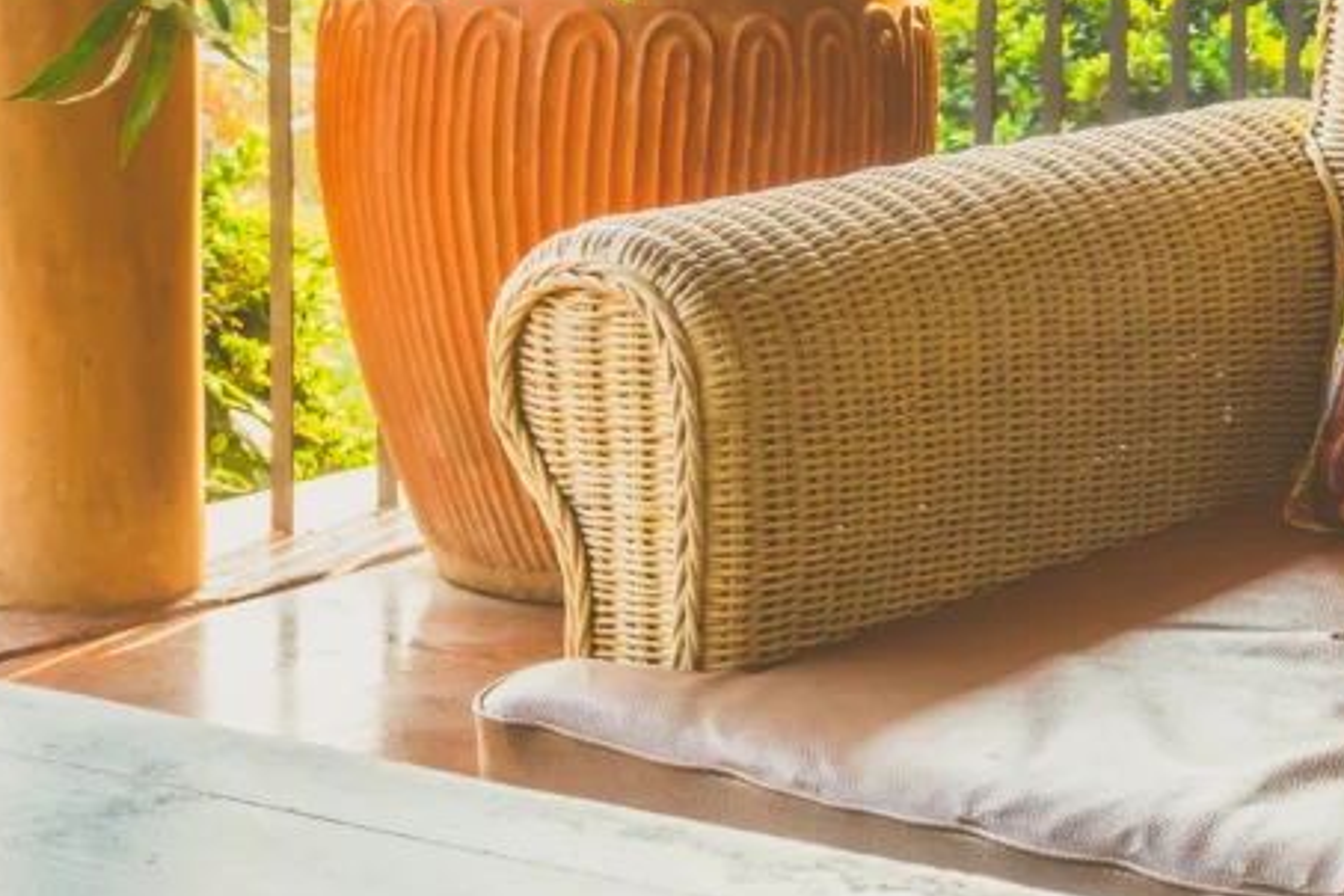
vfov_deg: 12.1
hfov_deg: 17.8
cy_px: 449
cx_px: 1243
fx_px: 4218
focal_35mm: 113
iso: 125
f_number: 5.6
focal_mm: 18.5
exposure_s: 1/60
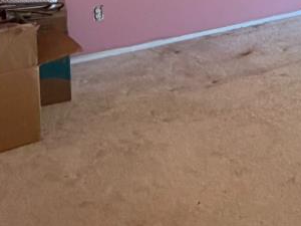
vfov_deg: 18.5
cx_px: 359
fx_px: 609
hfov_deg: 25.1
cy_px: -115
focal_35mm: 70
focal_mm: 2.22
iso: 320
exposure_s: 1/60
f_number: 2.2
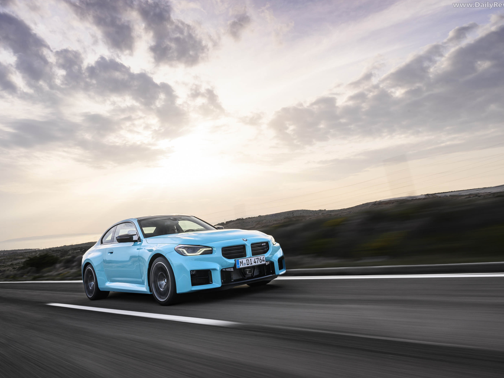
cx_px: 237
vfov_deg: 48.2
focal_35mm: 29
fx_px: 422
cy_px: 195
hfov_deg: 61.6
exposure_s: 1/20
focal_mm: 26
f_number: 16
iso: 80
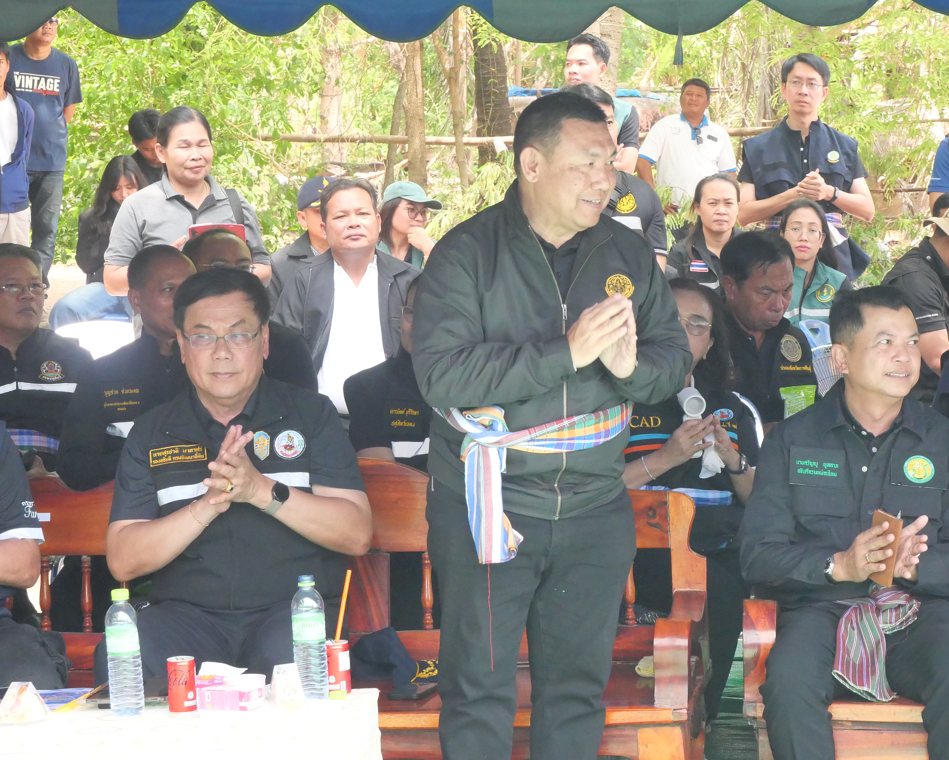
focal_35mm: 116
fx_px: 3258
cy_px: 353
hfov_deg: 16.5
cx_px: 630
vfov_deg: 13.3
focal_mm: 44
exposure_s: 1/320
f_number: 8
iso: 3200
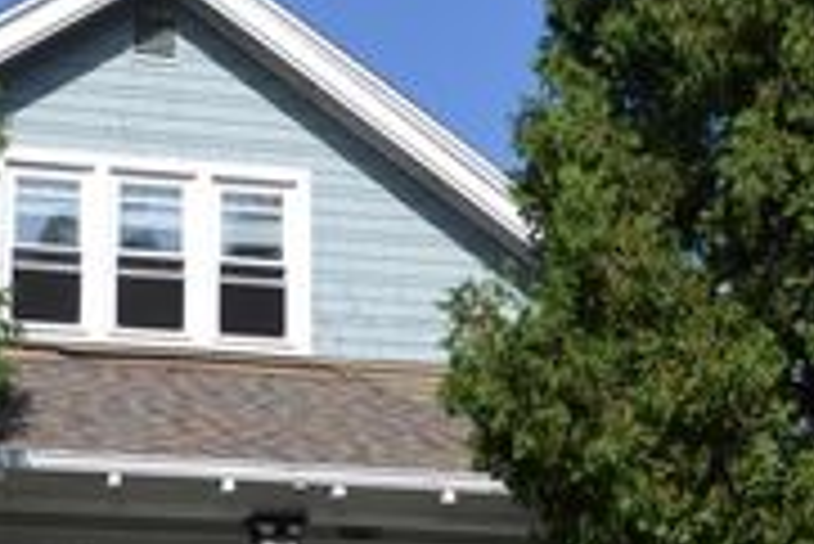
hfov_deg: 22.2
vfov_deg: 15.0
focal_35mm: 91
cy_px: 389
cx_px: 247
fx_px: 2059
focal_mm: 22
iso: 100
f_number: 8
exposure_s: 1/250
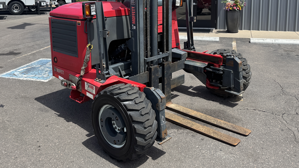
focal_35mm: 35
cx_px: 140
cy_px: 32
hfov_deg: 56.6
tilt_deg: -8.4
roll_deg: +1.0
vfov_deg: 32.7
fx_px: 277
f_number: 1.78
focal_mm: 6.76
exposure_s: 1/3597
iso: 80
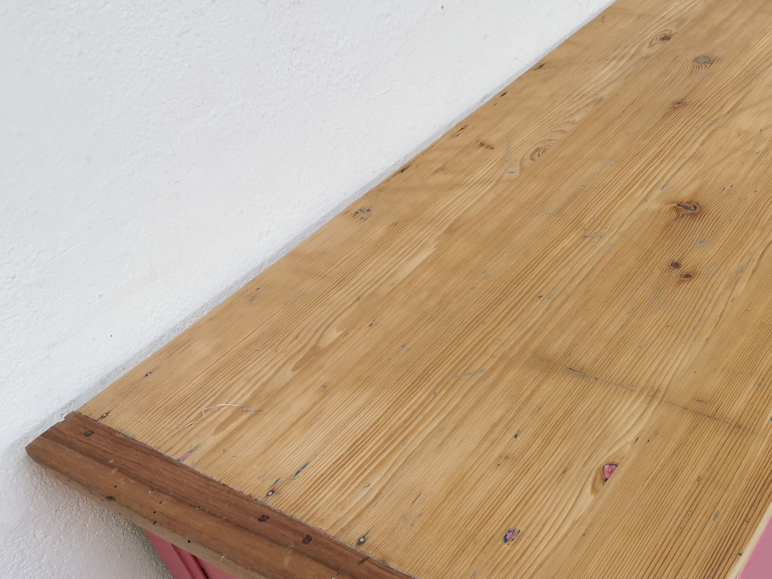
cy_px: 378
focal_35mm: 42
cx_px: 581
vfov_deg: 34.1
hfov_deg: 43.3
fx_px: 937
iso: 100
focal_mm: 5.58
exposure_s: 1/100
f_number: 1.8
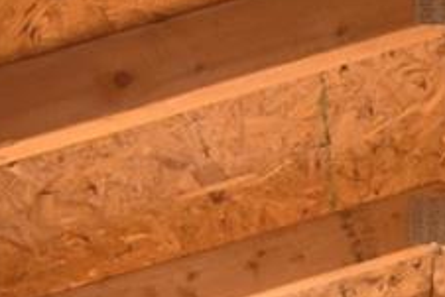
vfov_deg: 10.5
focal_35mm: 106
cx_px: 455
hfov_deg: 18.7
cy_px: 787
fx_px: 1311
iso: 200
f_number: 4.5
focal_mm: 10
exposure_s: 1/160
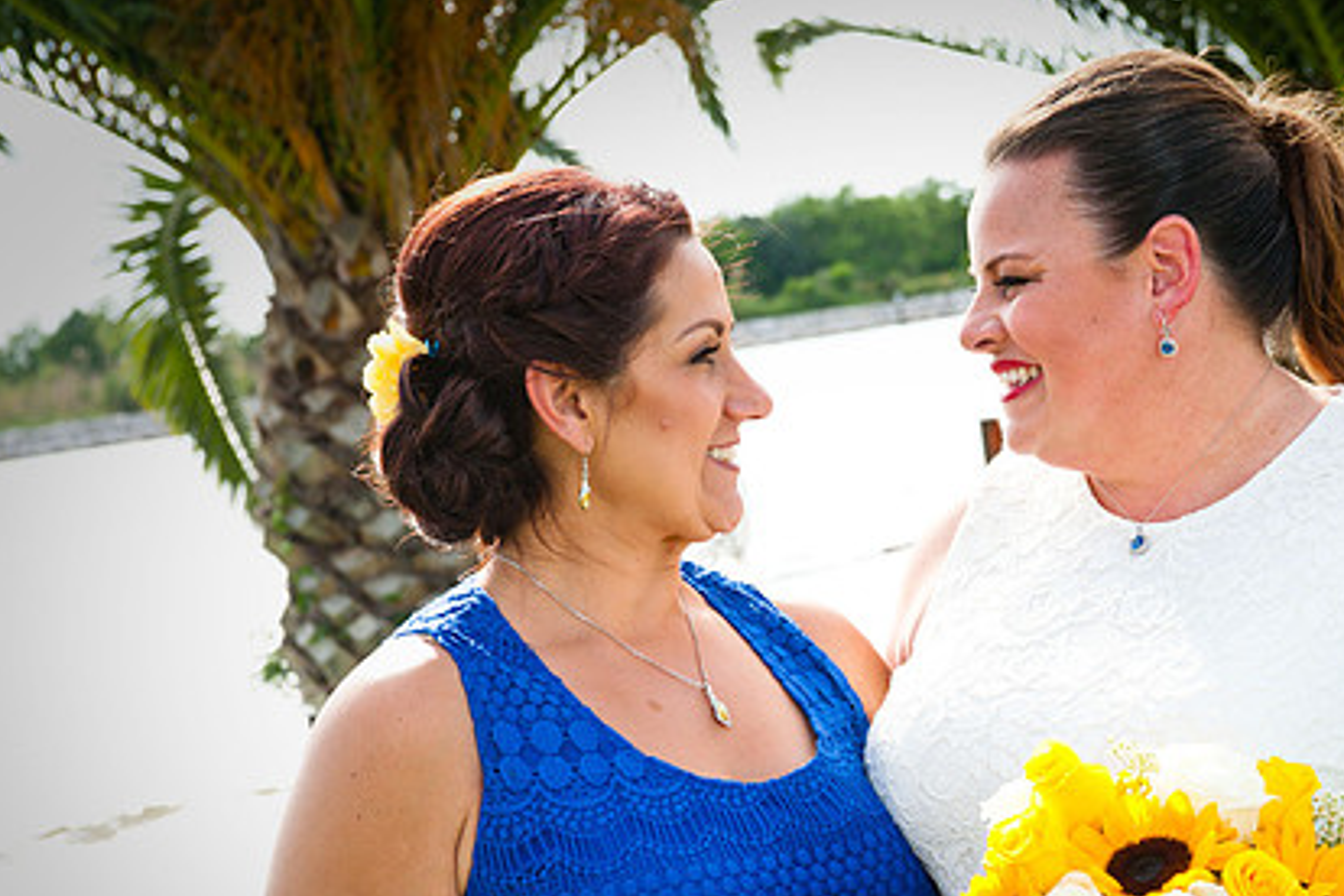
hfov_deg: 20.7
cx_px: 928
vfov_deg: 13.9
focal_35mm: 98
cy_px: 617
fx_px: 3658
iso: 160
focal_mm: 70
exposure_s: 1/320
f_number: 8
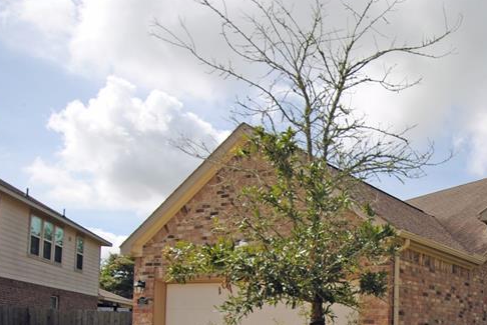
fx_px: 556
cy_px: 320
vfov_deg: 30.5
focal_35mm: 41
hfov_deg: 43.4
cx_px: 435
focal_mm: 13
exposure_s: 1/1000
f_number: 4
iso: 100
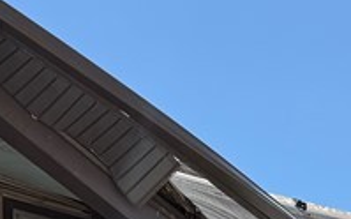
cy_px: 533
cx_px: 127
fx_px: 1252
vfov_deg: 9.0
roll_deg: +1.0
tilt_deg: +7.2
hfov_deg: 15.9
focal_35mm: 131
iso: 80
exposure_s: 1/3279
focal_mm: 6.76
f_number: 1.78
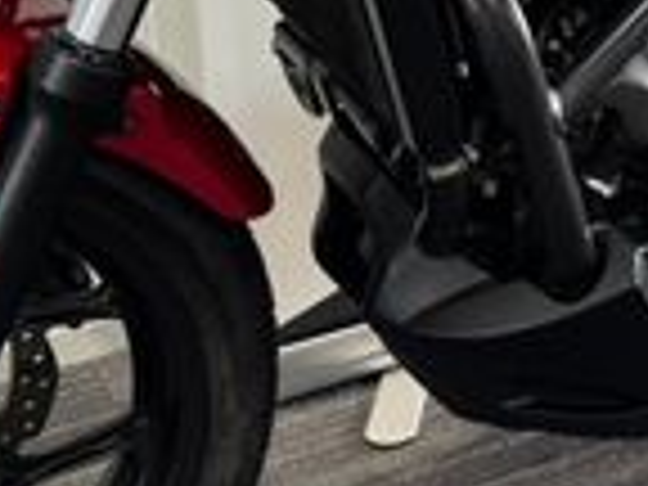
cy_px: -76
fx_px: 2003
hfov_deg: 17.9
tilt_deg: -18.9
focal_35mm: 107
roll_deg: +0.0
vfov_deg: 13.5
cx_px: 652
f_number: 1.78
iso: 320
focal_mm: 6.76
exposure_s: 1/50
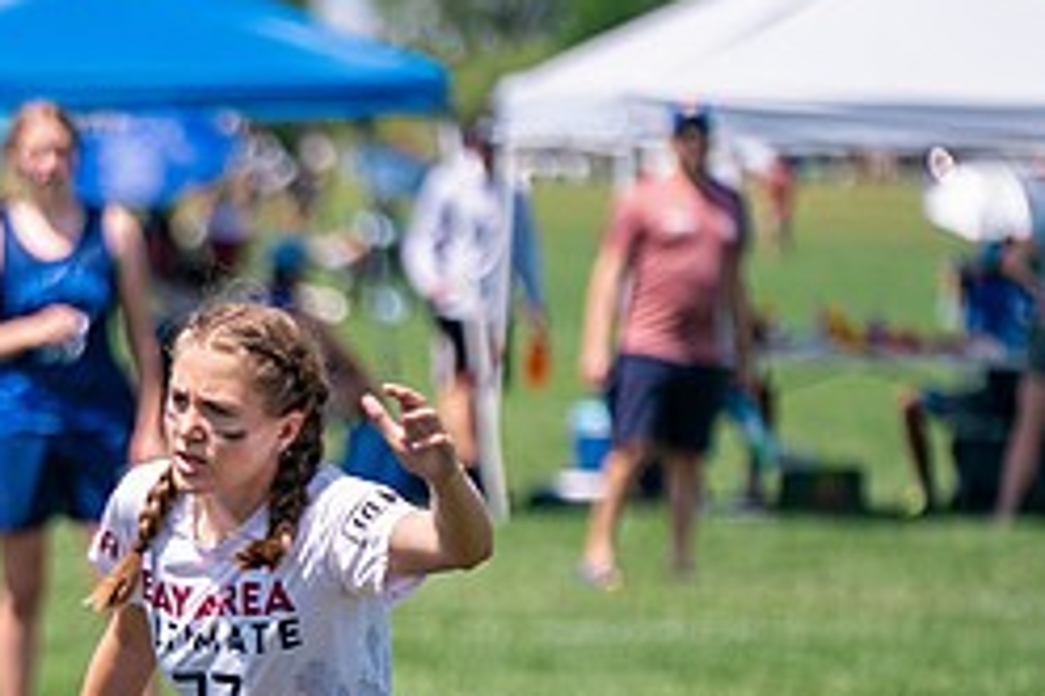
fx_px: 11951
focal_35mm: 412
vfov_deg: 3.3
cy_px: 766
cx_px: -105
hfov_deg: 5.0
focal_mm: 176
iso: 320
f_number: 3.2
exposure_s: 1/5000
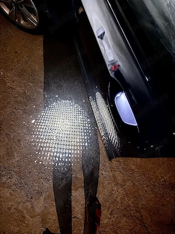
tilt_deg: -72.6
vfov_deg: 71.6
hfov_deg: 56.8
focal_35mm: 24
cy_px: 117
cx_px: 88
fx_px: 162
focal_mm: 6.76
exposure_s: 1/9
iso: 2000
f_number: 1.78
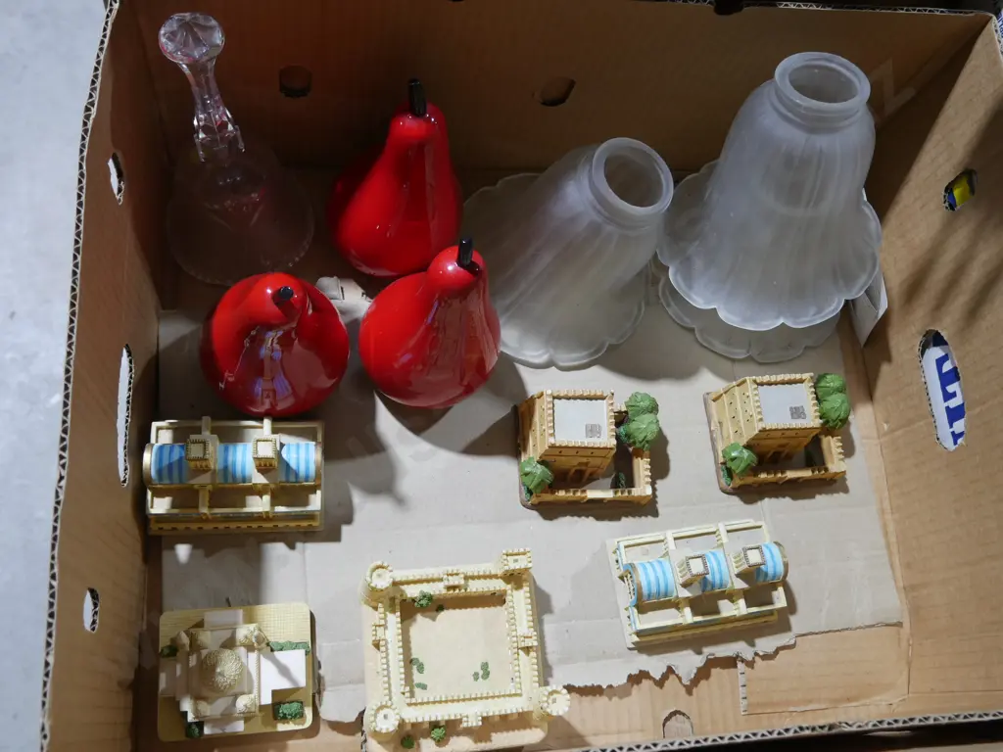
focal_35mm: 34
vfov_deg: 41.8
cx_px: 502
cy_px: 376
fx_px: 985
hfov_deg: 54.0
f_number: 4
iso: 500
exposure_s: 1/60
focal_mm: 17
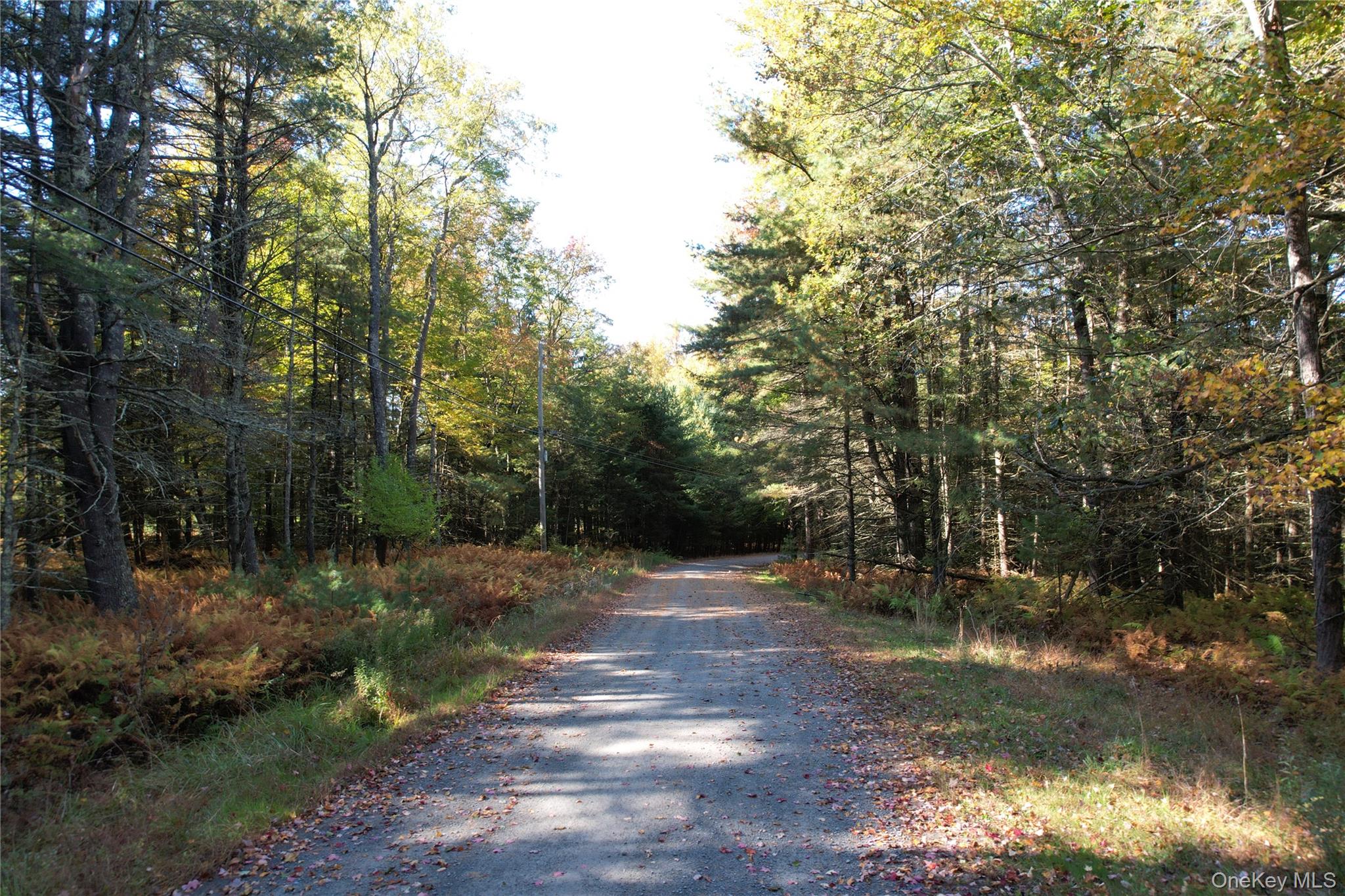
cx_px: 672
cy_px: 448
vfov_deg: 57.2
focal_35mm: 22
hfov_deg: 78.6
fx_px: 822
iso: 100
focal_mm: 8.38
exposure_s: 1/160
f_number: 2.8
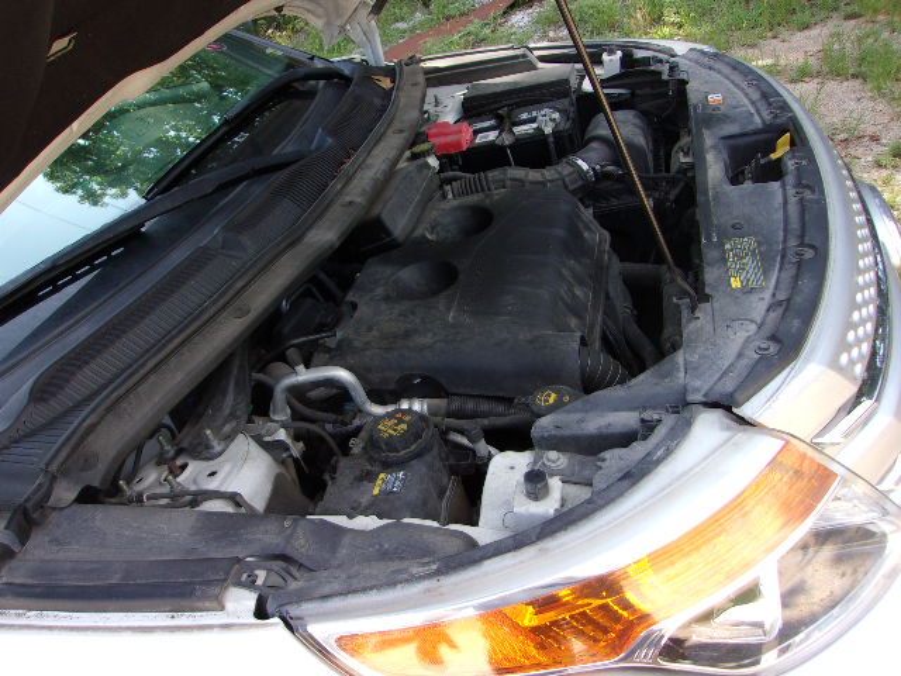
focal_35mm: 27
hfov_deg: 65.3
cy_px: 338
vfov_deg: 51.4
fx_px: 703
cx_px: 450
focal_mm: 4.9
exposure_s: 1/120
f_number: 3
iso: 80
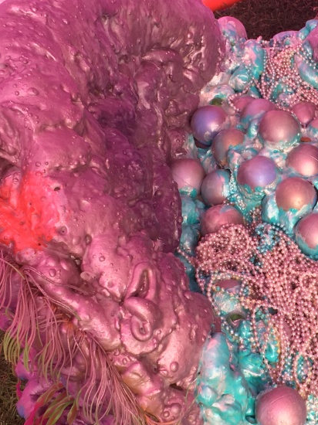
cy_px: 243
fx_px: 883
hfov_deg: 19.9
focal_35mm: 72
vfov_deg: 27.0
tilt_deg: -45.2
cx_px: 302
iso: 25
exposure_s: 1/40
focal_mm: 4.15
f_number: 2.2
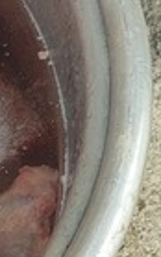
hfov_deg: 5.8
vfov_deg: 9.9
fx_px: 1480
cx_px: -311
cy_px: 227
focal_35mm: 211
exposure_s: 1/116
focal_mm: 4.6
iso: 20
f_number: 1.8
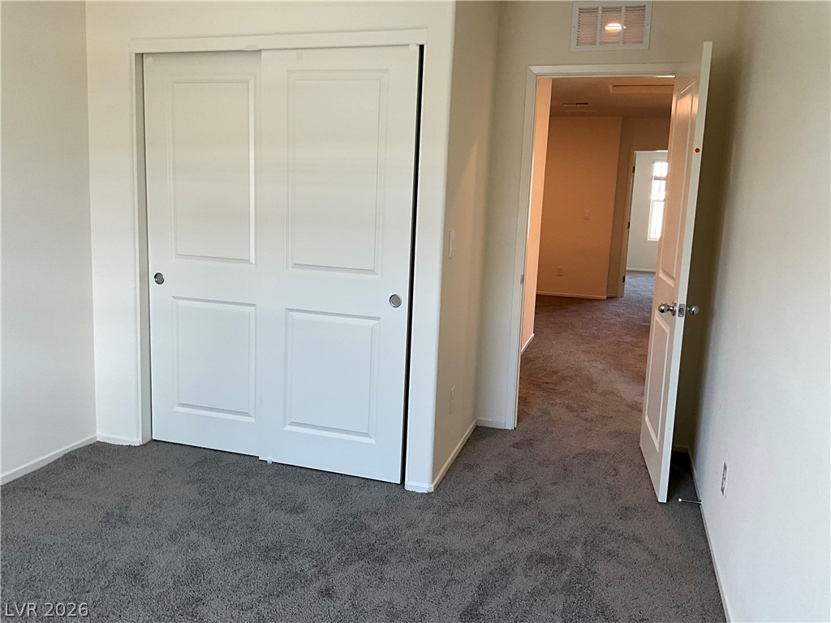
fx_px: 696
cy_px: 312
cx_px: 416
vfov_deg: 48.2
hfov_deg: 61.7
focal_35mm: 29
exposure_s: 1/91
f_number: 1.8
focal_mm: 3
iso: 64
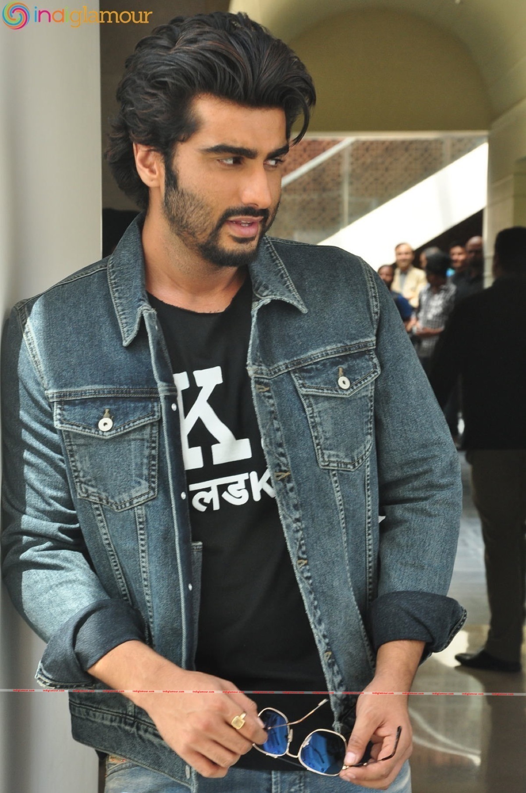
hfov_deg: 13.8
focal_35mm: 99
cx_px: 263
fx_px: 2176
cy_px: 396
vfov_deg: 20.6
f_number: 9
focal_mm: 66
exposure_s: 1/125
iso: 500
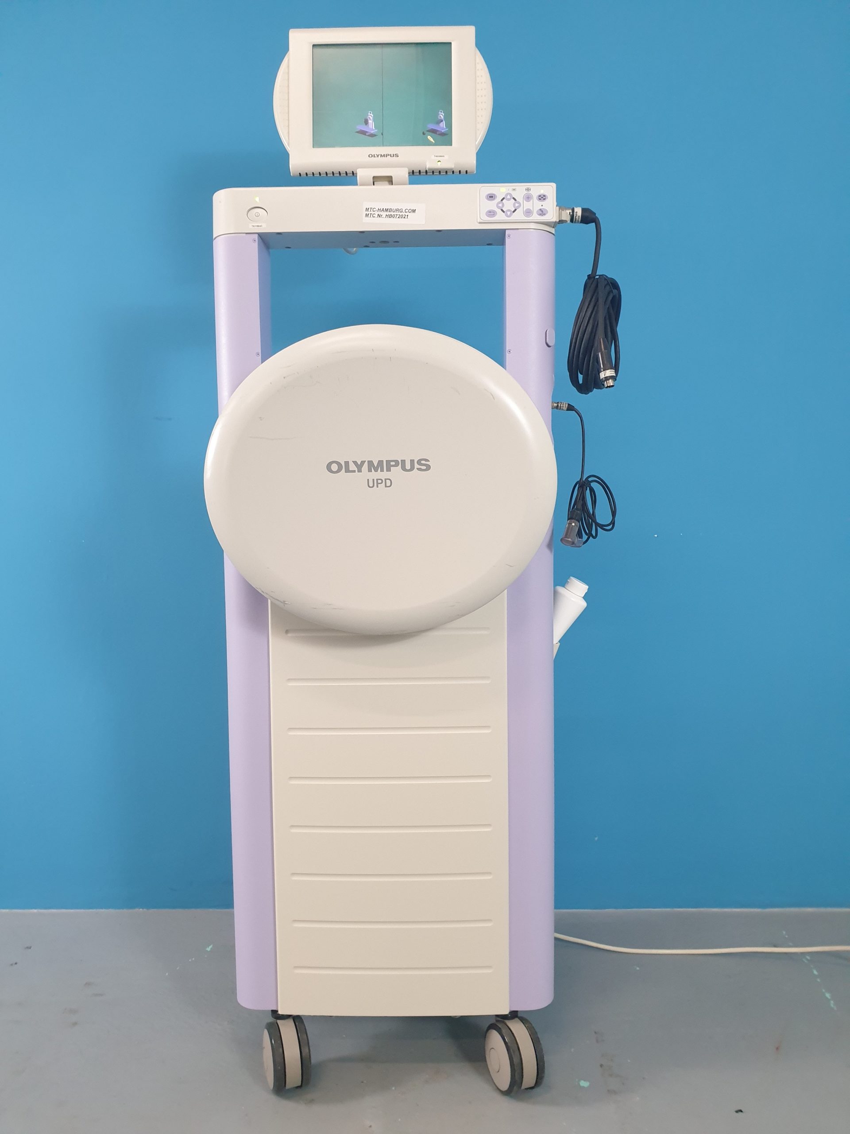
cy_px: 567
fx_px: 851
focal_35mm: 26
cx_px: 425
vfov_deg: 67.3
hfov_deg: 53.1
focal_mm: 4.3
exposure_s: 1/50
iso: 400
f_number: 2.4
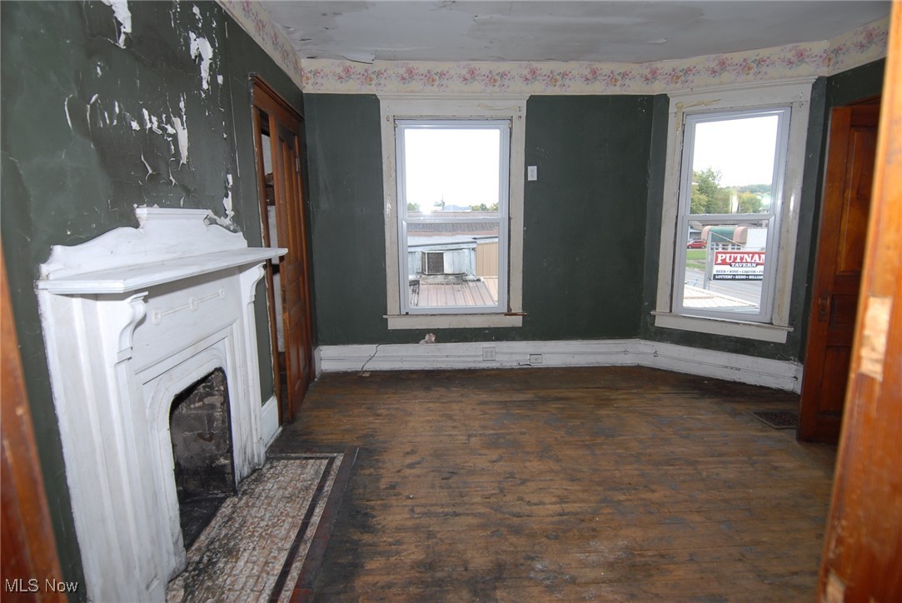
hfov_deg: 90.0
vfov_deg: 67.5
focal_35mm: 18
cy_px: 302
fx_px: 451
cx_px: 451
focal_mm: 12
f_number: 5
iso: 200
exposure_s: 1/60
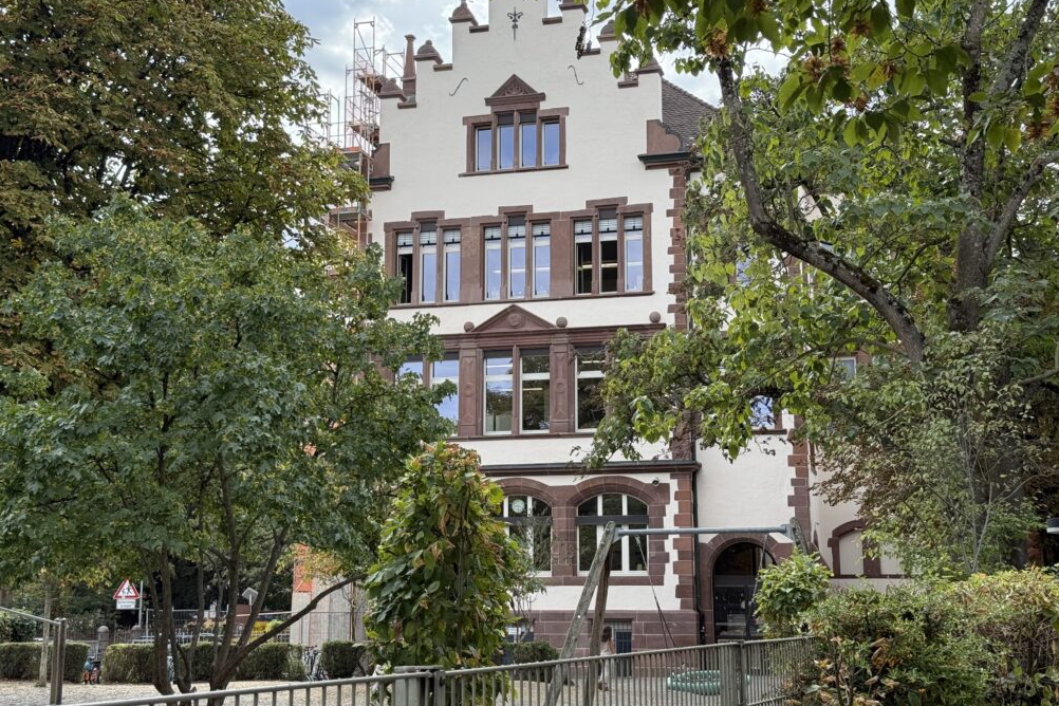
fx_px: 1500
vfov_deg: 26.5
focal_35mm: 51
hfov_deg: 38.9
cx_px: 522
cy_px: 316
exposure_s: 1/1642
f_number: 1.78
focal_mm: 6.76
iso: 80
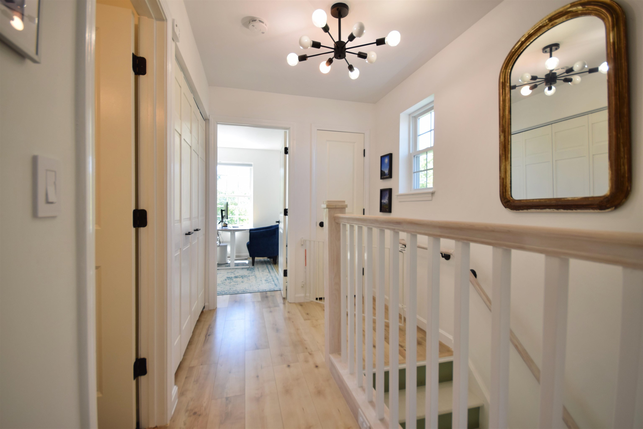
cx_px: 322
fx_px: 268
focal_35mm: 15
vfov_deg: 77.3
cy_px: 214
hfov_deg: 100.4
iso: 200
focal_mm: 10
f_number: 6.3
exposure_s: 1/30
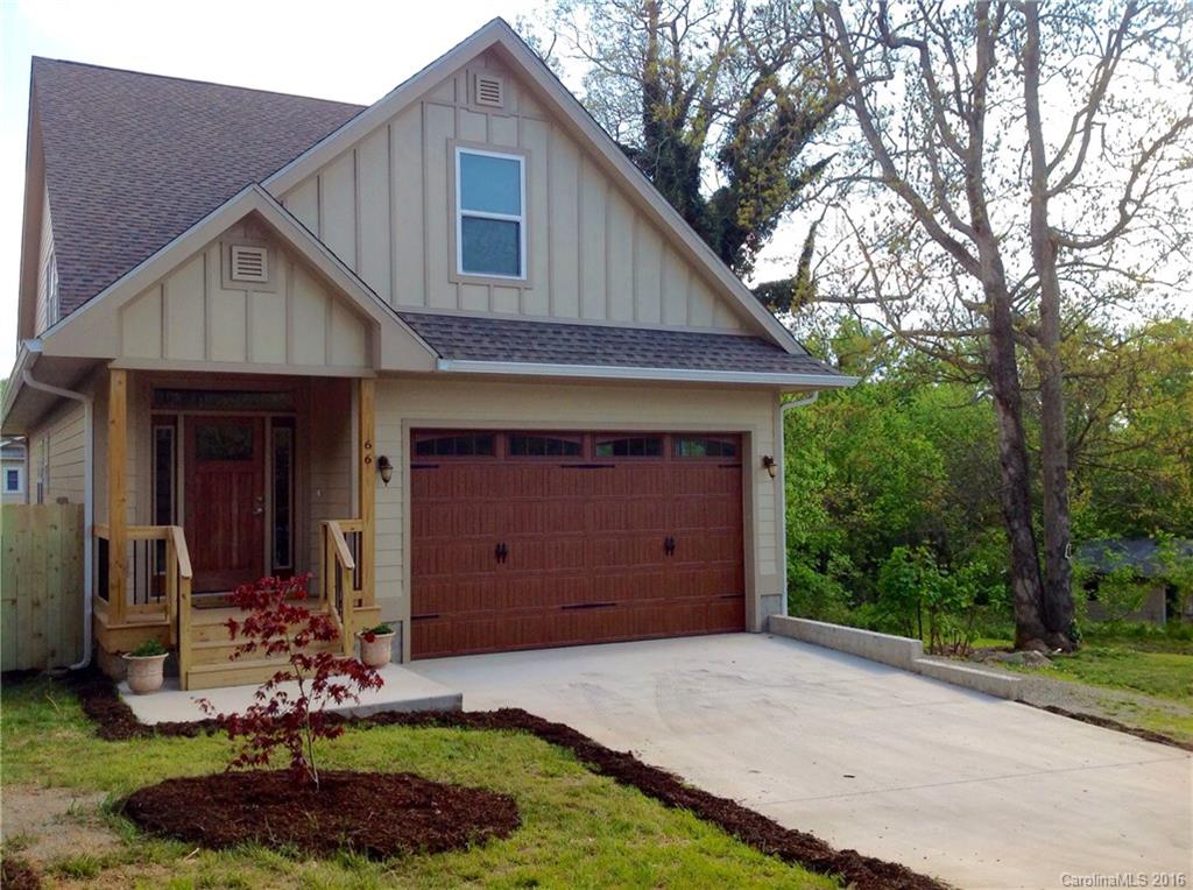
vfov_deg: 40.6
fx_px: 1204
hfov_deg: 52.7
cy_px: 445
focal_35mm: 35
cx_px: 596
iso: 50
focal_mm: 4.28
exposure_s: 1/617
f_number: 2.4
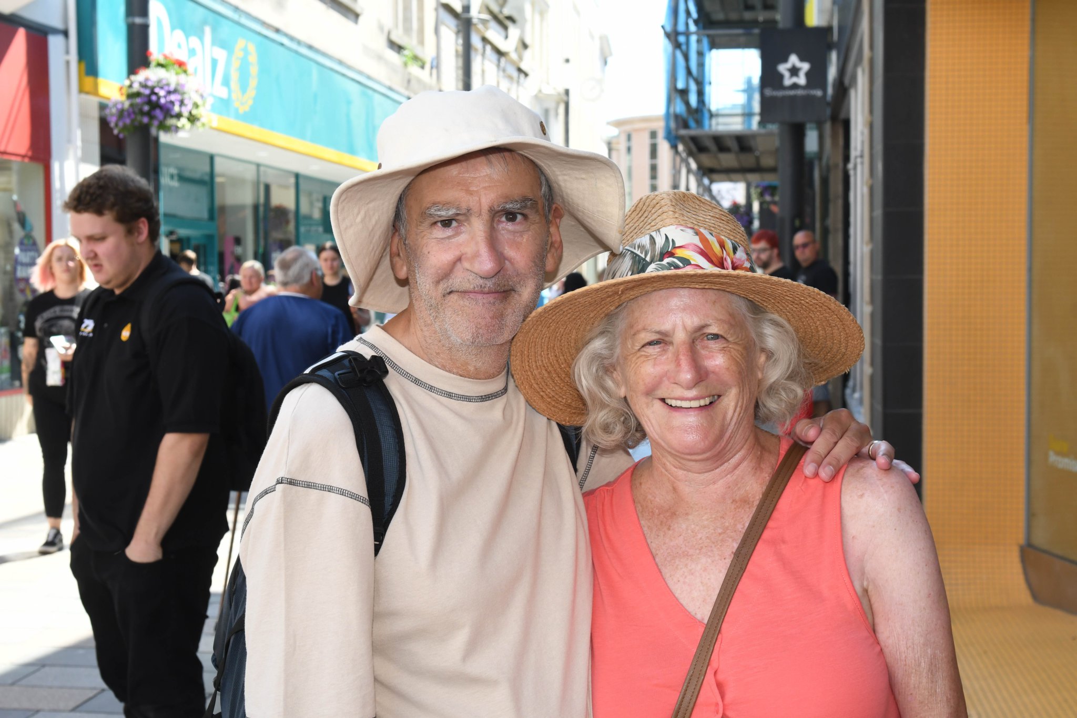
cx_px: 538
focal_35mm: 57
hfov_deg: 35.1
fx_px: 1705
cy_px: 359
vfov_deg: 23.8
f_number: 6.3
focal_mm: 38
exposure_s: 1/250
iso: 500
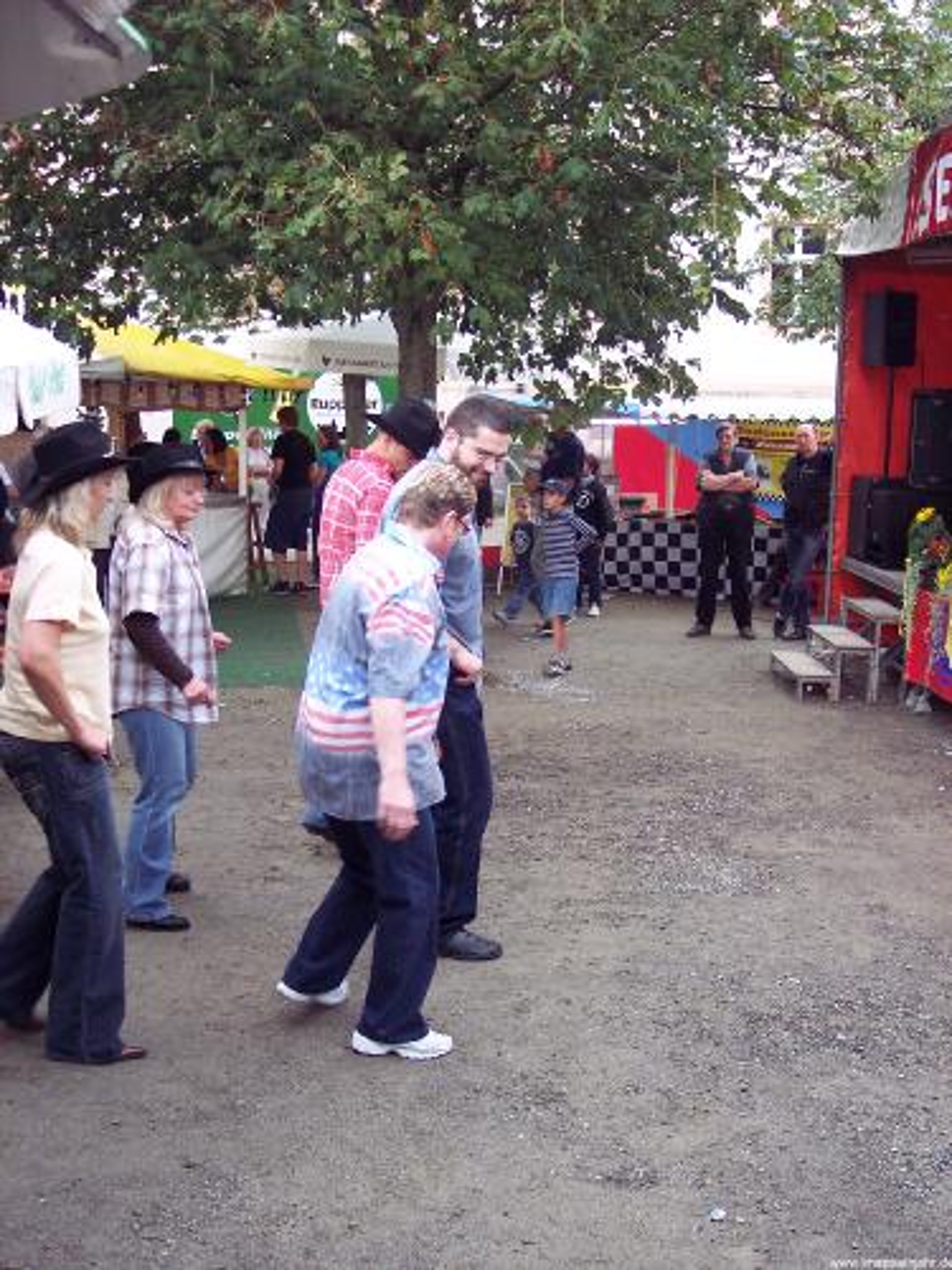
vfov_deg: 47.9
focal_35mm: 39
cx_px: 476
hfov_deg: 36.8
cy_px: 635
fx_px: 1430
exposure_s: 1/60
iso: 140
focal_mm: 8
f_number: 2.8
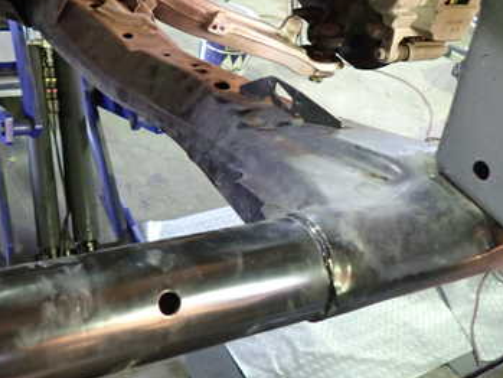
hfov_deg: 43.5
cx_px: 190
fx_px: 625
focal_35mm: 43
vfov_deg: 33.0
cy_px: 94
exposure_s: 1/30
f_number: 2
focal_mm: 4.5
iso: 640
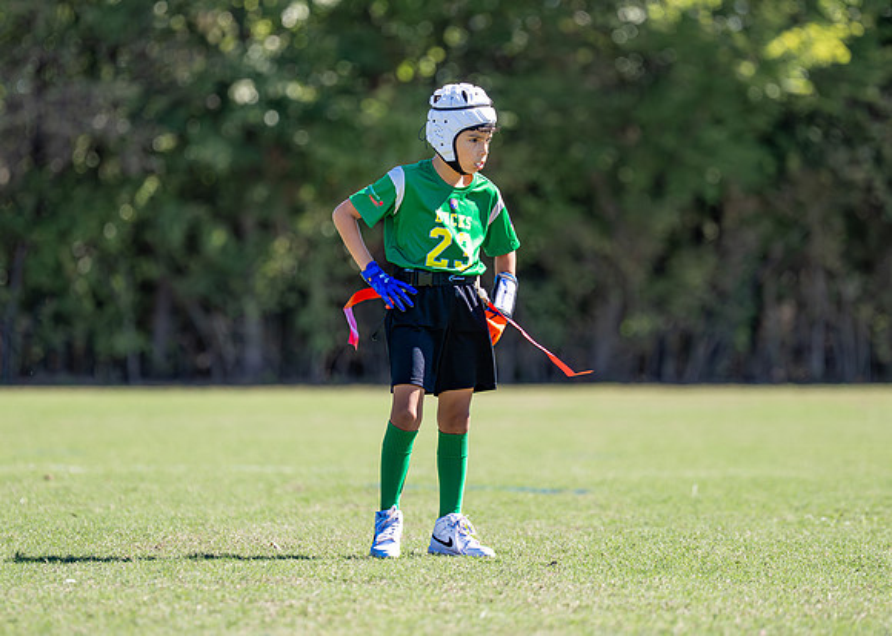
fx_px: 6526
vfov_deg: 5.6
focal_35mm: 258
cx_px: 468
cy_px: 290
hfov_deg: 7.8
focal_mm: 173
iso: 200
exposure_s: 1/1600
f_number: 2.8
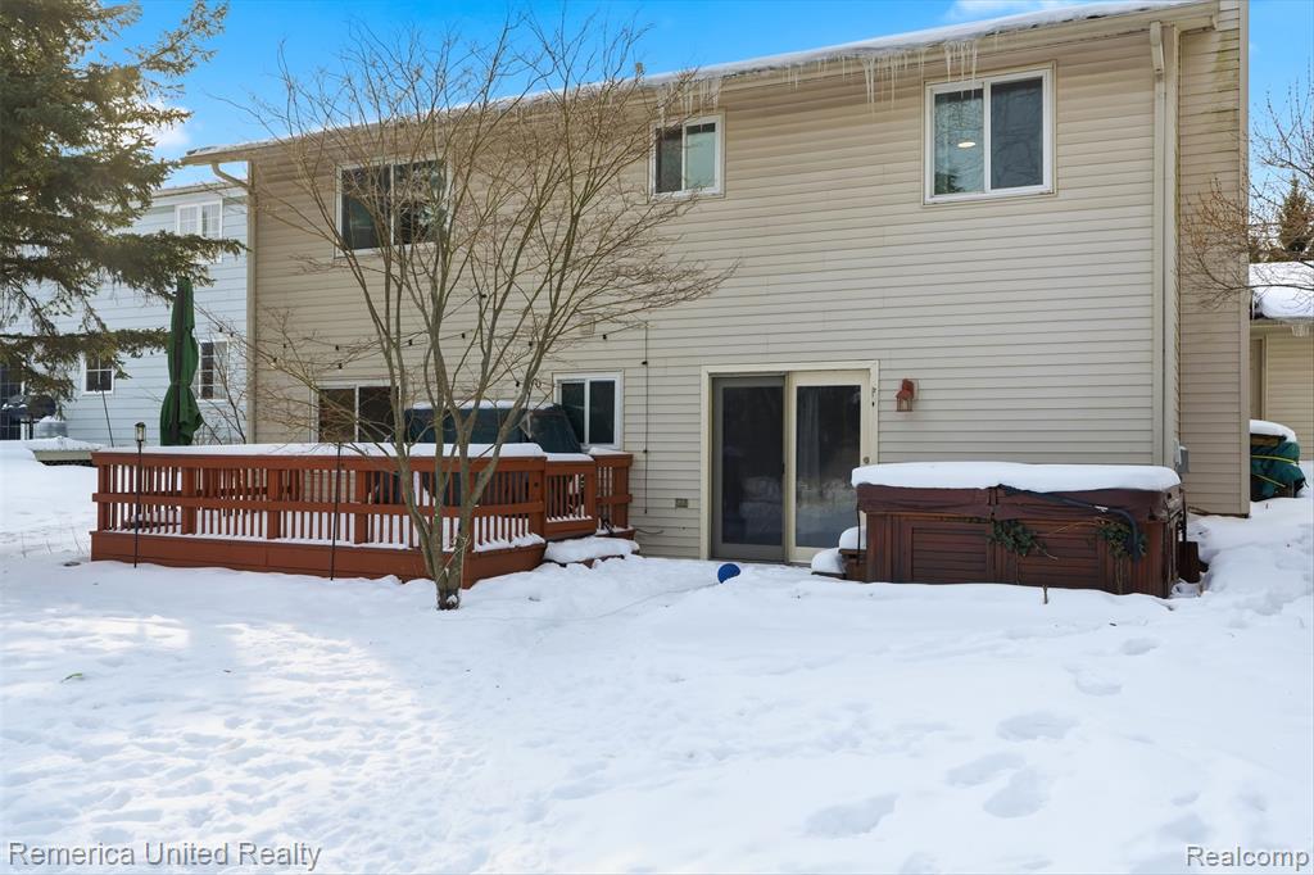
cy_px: 438
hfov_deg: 60.3
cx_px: 657
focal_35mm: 31
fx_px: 1131
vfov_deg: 42.3
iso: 400
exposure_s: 1/8000
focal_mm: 31
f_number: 8
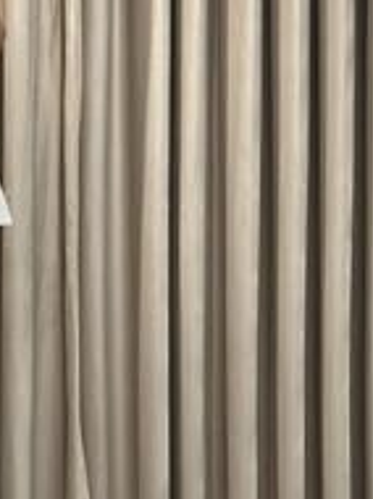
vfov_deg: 14.6
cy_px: 148
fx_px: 1944
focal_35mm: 135
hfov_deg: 10.8
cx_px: -81
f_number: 1.78
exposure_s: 1/446
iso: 80
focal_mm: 6.86
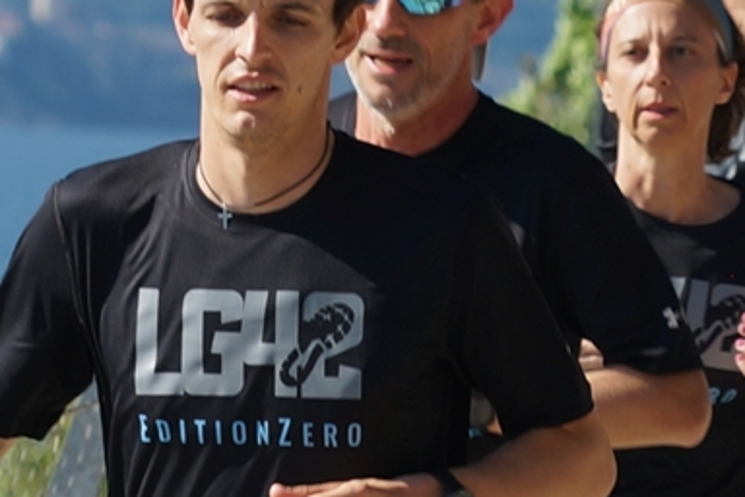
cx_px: 821
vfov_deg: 3.7
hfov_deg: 5.5
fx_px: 7760
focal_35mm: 375
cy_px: 400
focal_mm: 120
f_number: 6.3
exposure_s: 1/320
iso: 100
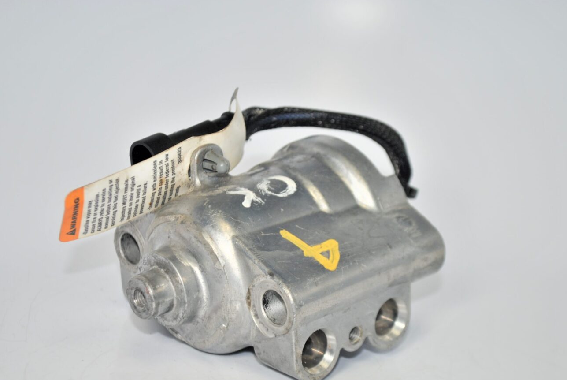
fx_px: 1483
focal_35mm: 94
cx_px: 270
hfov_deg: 21.7
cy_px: 222
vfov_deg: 14.6
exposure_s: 1/60
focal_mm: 50
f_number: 5.6
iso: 100
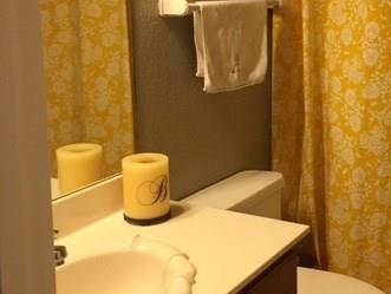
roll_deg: -1.9
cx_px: 321
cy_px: 104
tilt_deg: -11.0
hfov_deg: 33.2
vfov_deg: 26.0
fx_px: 633
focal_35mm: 56
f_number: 2.2
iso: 50
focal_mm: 4.15
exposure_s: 1/15
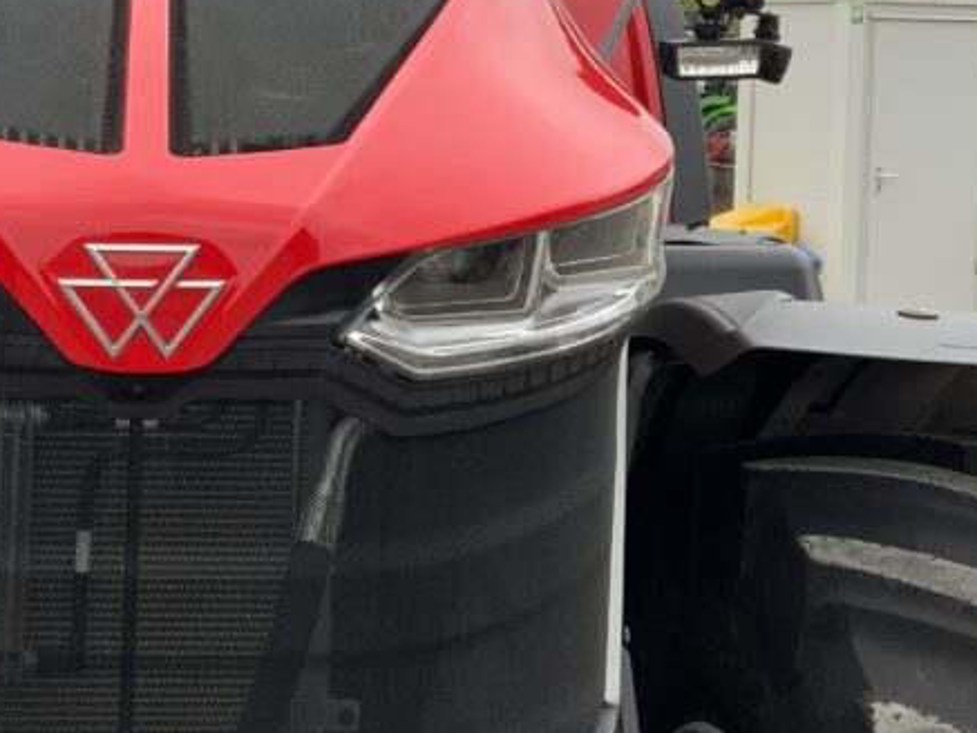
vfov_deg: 21.3
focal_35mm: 68
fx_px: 1920
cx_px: 255
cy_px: 114
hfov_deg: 28.2
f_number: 1.8
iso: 16
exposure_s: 1/248
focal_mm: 3
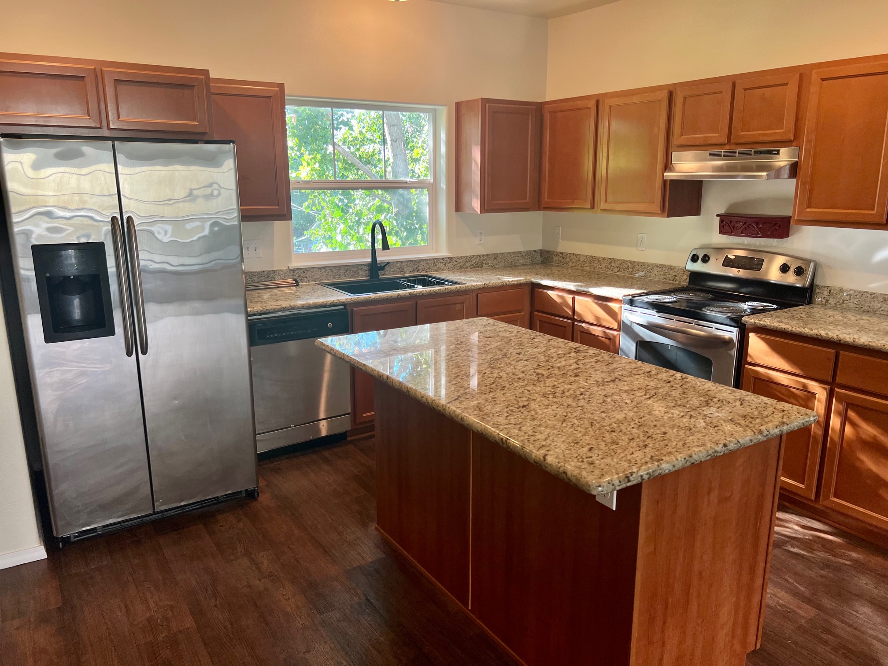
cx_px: 444
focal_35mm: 26
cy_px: 333
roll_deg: +0.8
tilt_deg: -13.4
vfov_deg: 53.1
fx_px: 667
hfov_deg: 67.3
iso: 64
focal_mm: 5.7
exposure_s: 1/120
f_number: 1.5
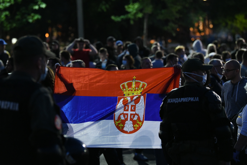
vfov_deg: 11.2
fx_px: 837
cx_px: 124
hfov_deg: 16.8
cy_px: 82
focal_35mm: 122
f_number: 3.5
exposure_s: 1/160
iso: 8000
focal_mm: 122
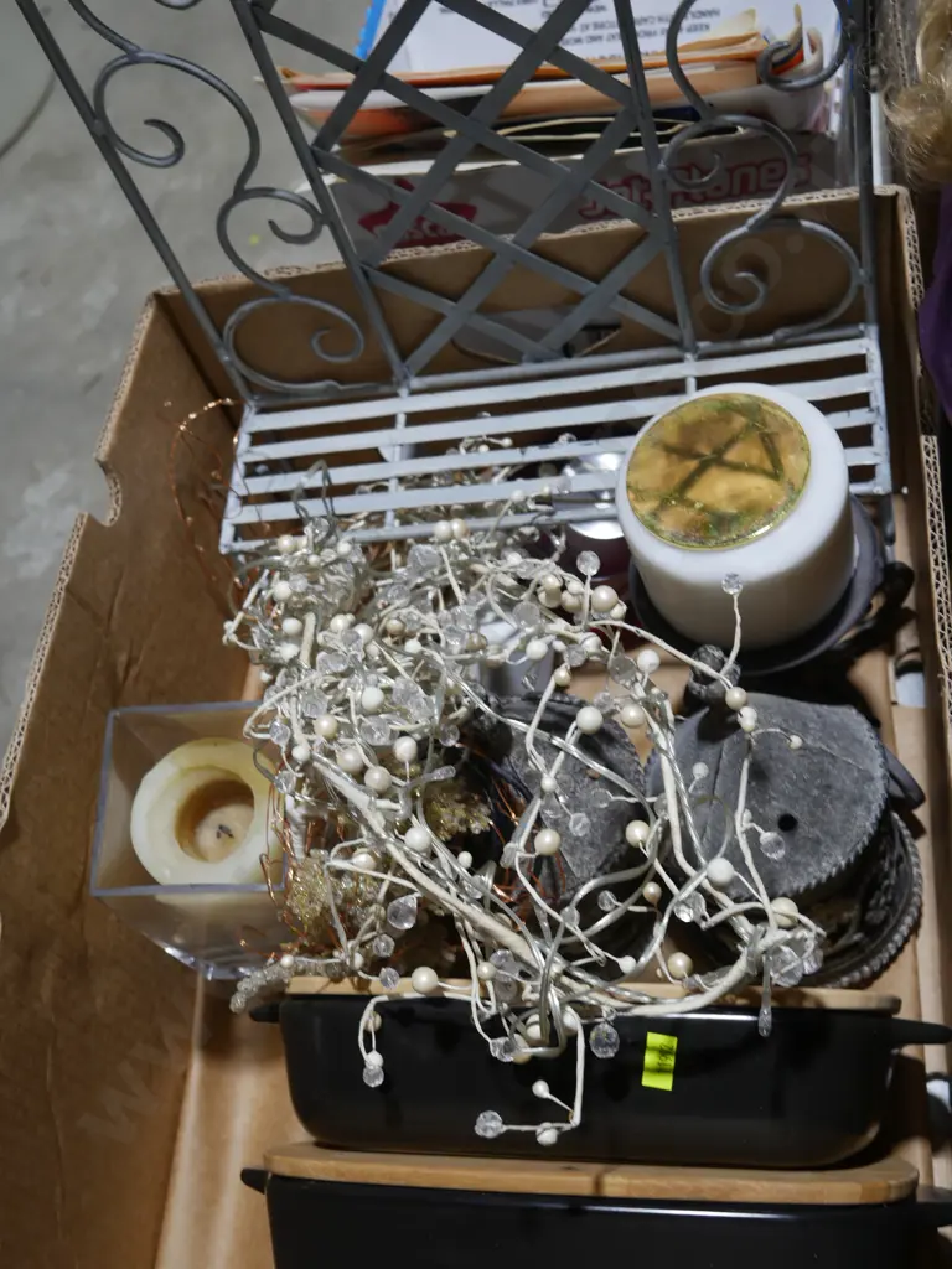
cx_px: 476
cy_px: 634
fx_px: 1467
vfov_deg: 46.8
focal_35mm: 40
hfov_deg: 36.0
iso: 200
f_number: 4.4
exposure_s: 1/60
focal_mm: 20
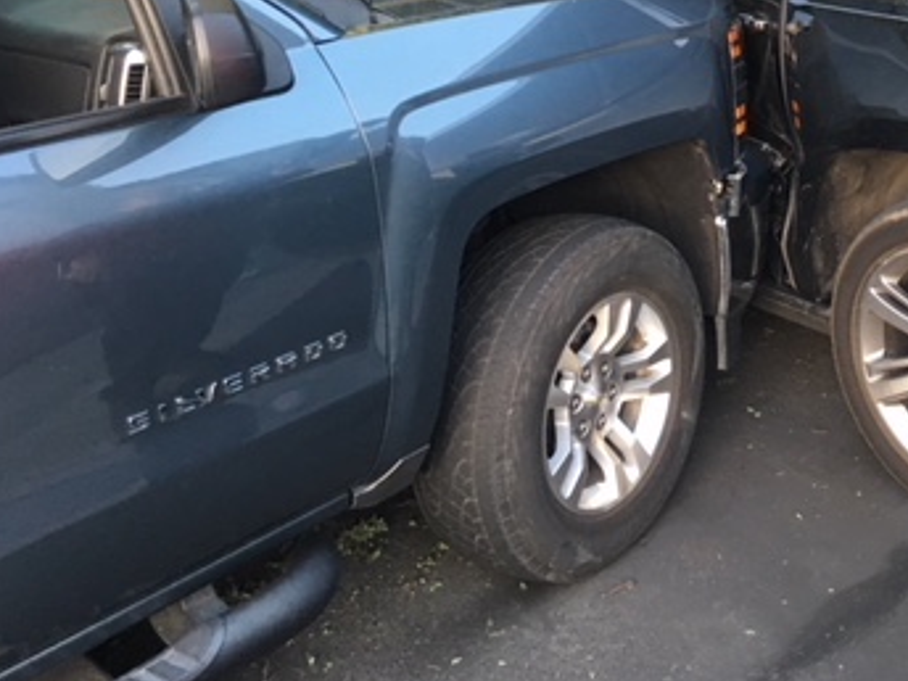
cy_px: 77
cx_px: 789
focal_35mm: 54
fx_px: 1416
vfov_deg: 26.2
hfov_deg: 33.9
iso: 40
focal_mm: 4.15
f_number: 2.2
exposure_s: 1/30
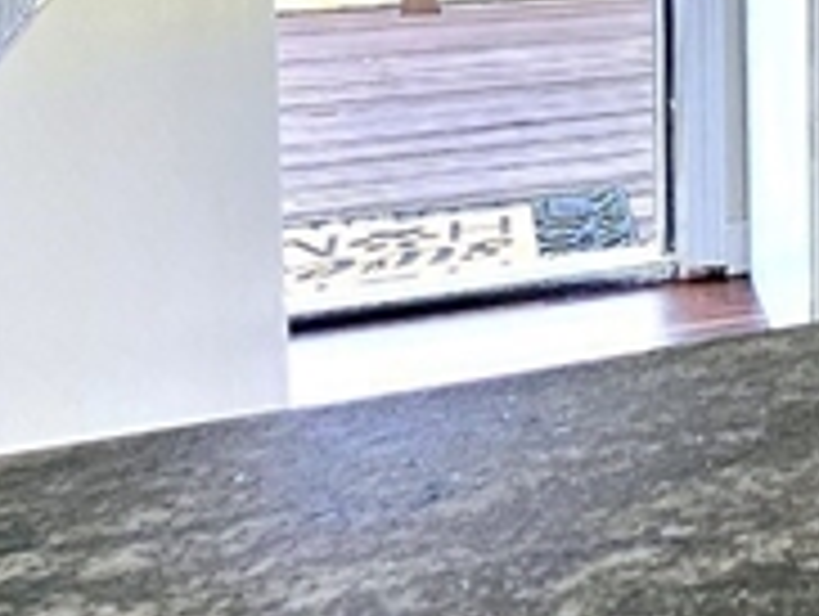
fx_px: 1729
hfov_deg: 19.2
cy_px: -252
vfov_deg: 18.4
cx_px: 1521
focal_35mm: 73
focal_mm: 2.2
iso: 64
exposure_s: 1/60.2
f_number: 2.2
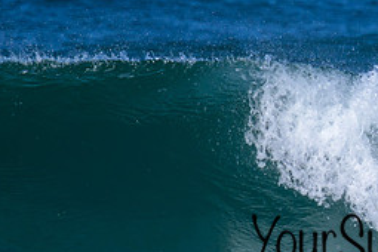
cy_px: 128
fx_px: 23088
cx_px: 462
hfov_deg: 0.9
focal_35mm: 2199
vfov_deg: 0.6
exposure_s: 1/2000
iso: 560
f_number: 11
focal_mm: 720
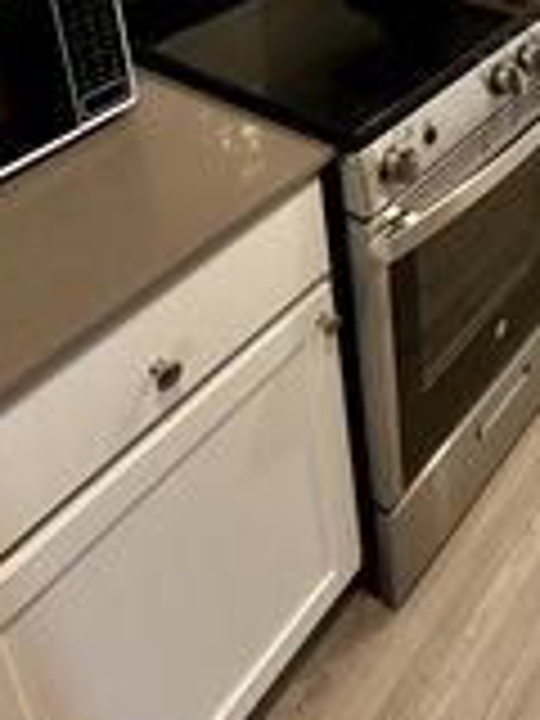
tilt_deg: -18.3
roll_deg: -0.8
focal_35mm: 42
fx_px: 874
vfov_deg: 37.4
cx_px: 540
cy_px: -76
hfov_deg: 31.7
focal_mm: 2.22
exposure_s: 1/120
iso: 250
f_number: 2.2
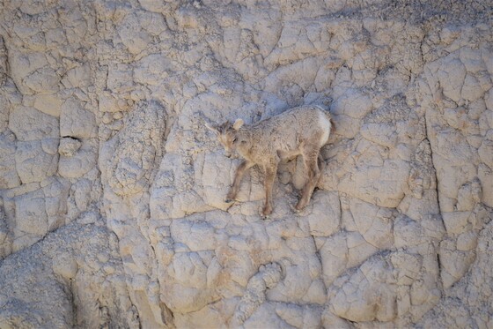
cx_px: 246
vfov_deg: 4.6
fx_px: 4107
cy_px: 164
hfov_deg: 6.9
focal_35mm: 300
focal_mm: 200
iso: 320
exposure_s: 1/500
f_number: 5.6
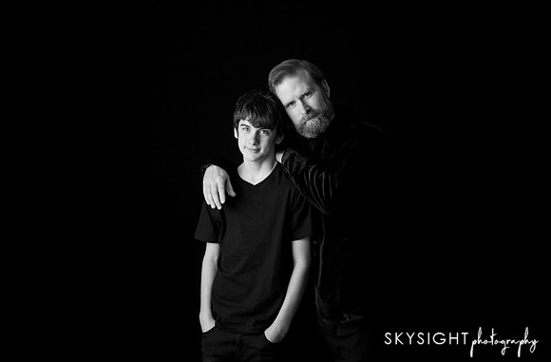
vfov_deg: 23.3
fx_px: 876
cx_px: 290
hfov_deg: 34.9
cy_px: 167
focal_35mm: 58
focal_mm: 50
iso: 320
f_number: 4
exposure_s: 1/80
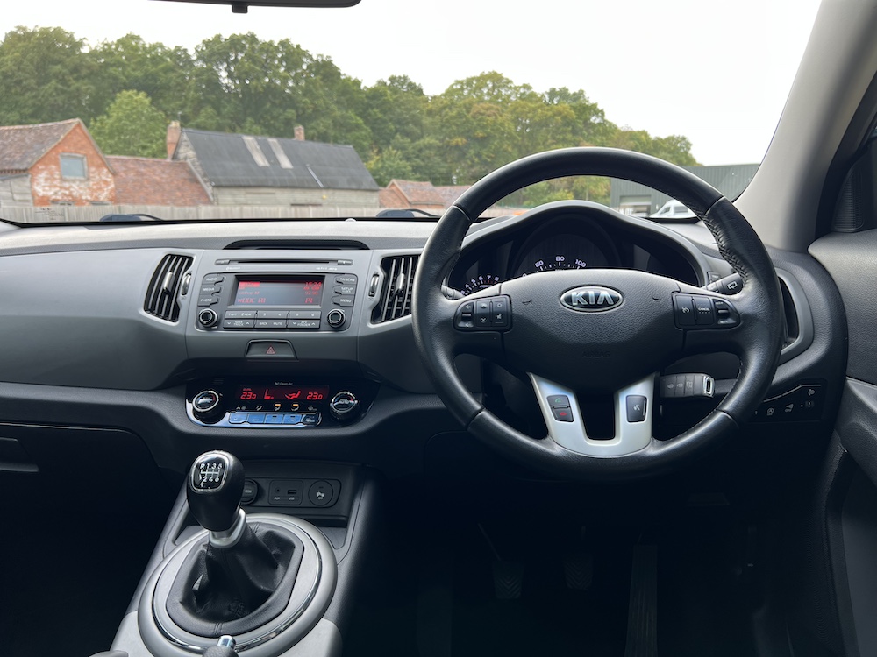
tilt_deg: -10.6
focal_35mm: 26
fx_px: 659
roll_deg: +1.1
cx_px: 438
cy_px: 328
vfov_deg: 53.1
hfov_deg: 67.3
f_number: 1.5
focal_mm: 5.7
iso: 32
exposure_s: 1/134
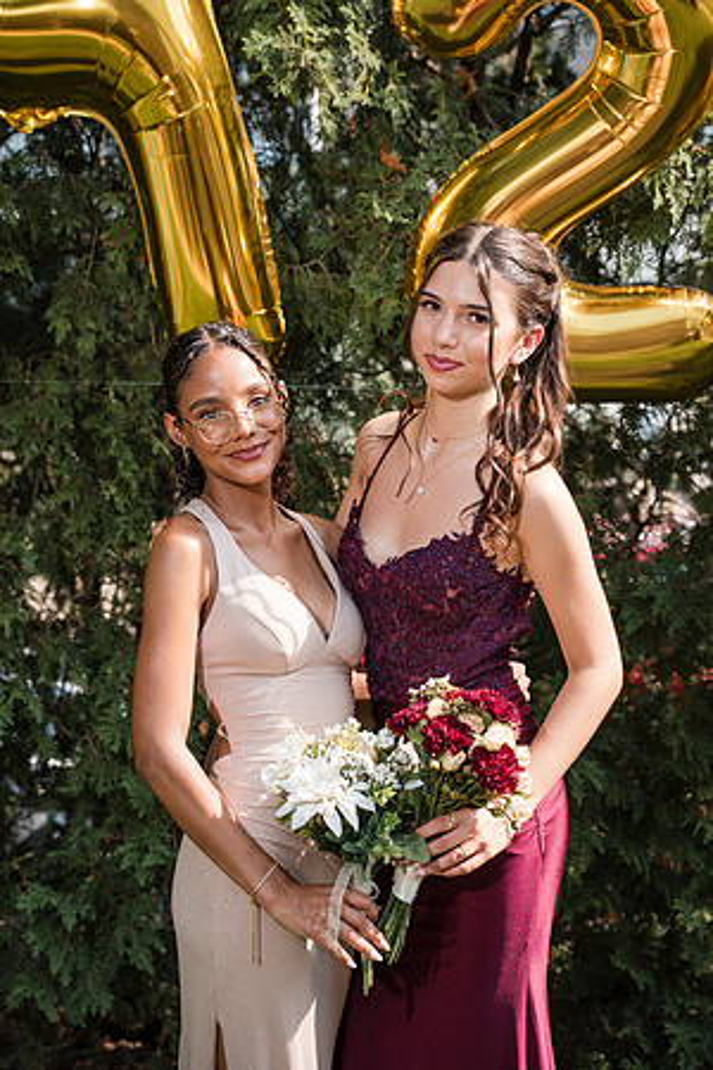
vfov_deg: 26.3
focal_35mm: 77
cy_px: 535
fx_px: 2287
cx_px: 356
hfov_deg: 17.7
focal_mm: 77
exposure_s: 1/250
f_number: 5
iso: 200
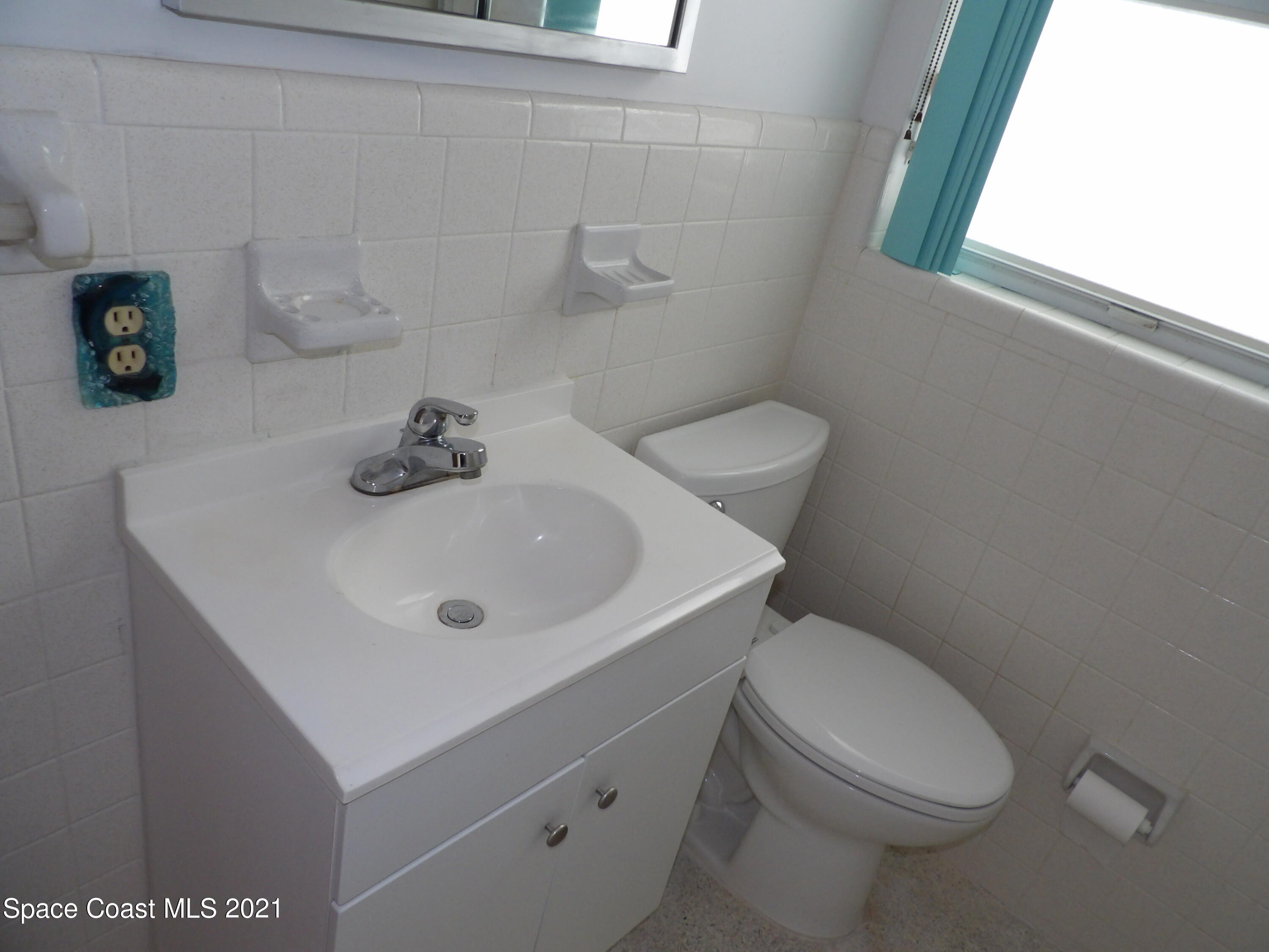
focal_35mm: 24
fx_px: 880
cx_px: 634
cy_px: 476
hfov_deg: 71.6
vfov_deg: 56.8
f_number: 3.2
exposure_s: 1/33
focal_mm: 4.3
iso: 200
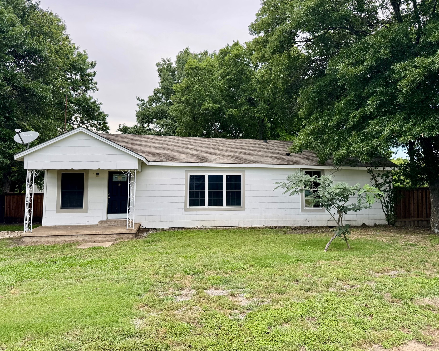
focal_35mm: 26
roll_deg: +0.0
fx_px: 338
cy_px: 171
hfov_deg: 66.0
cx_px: 234
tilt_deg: +4.2
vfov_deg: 54.9
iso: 80
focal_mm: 6.76
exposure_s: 1/553
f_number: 1.78
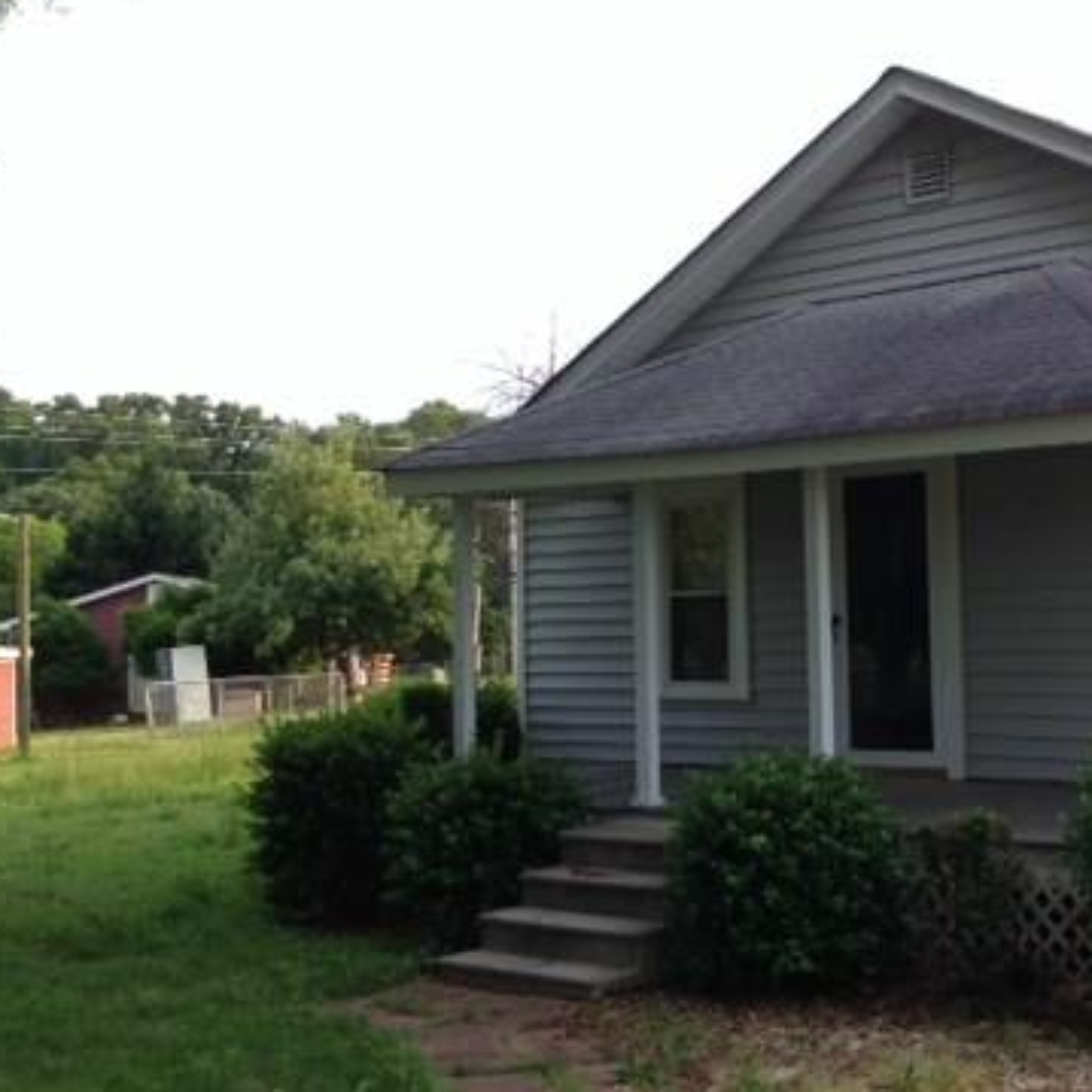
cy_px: 514
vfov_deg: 32.8
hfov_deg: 31.5
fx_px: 1856
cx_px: 955
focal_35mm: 52
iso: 50
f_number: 2.4
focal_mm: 4.12
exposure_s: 1/183
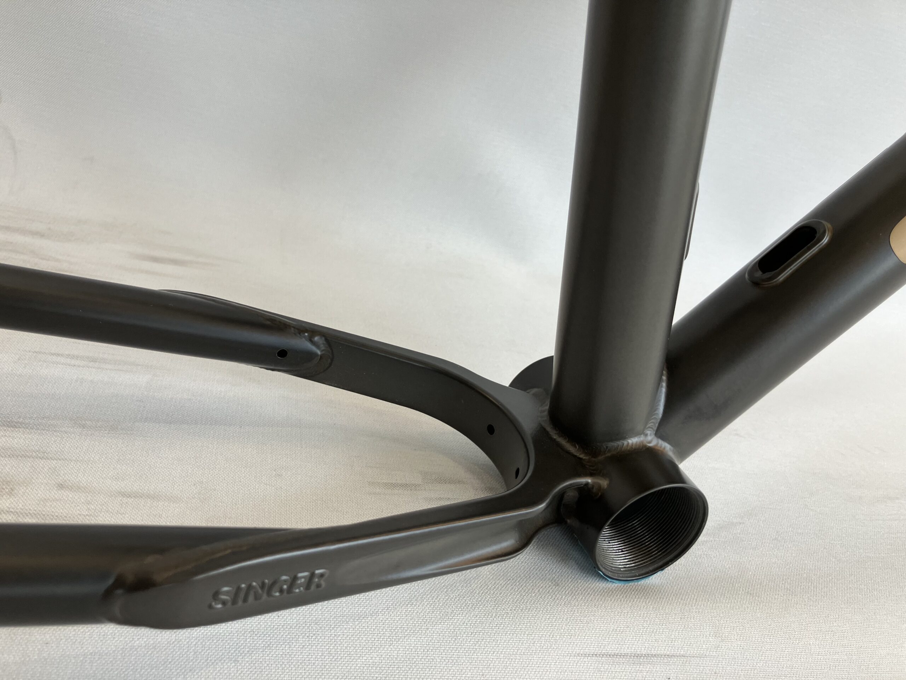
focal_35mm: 28
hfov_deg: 63.4
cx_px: 453
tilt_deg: -26.8
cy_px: 340
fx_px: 733
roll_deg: -15.6
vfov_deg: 49.7
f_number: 1.8
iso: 40
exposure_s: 1/120
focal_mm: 3.99
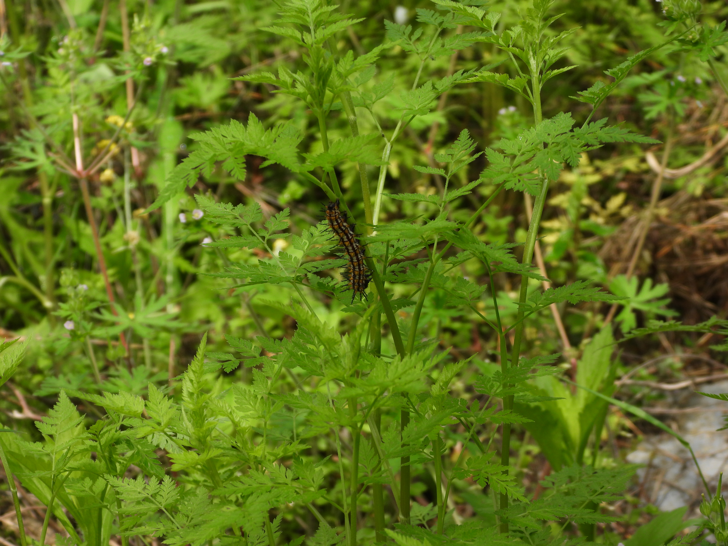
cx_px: 364
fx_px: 2419
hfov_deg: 17.1
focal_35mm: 115
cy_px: 273
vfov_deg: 12.9
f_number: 4
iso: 100
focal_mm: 20.7
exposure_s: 1/500
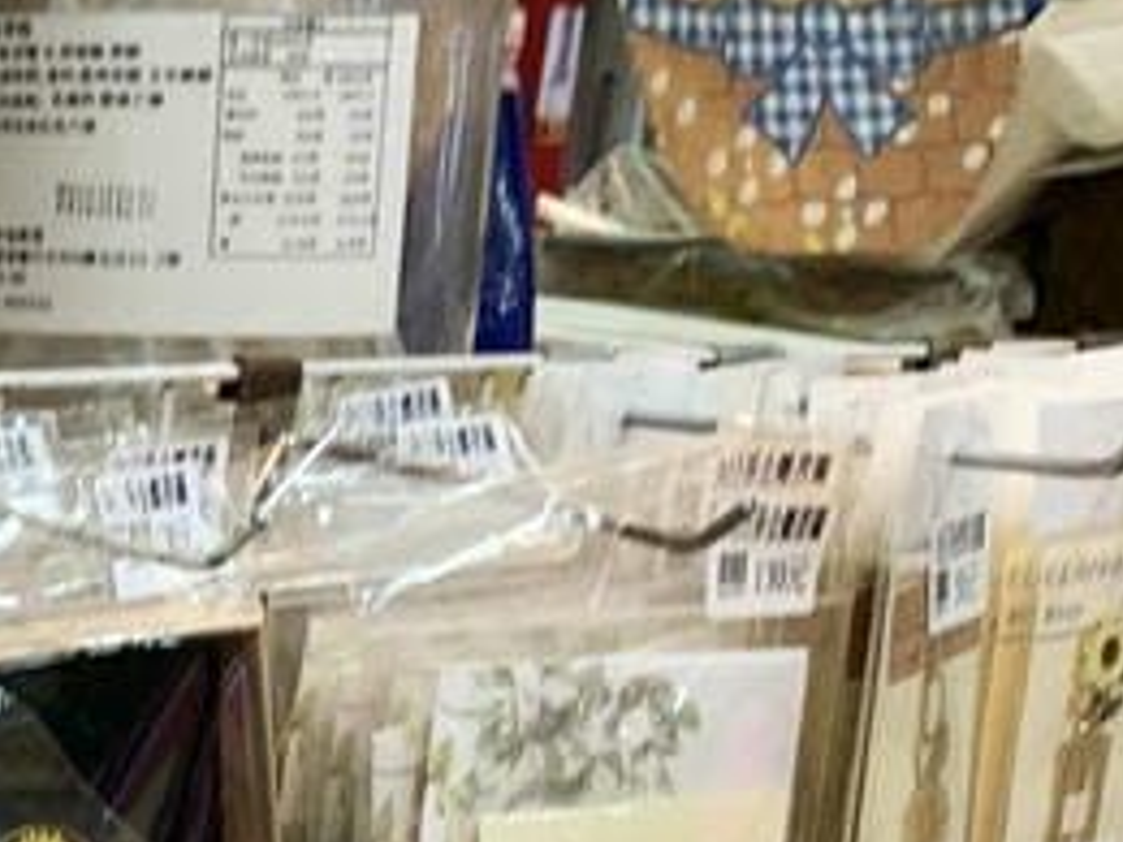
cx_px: -458
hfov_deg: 15.4
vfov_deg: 11.9
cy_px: 1144
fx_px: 3893
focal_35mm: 120
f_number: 1.8
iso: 80
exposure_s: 1/60
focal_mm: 4.25
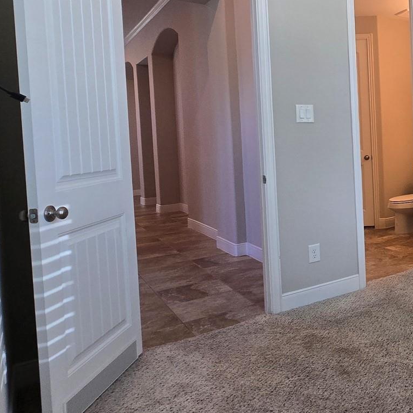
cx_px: 477
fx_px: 418
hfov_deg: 40.0
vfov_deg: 51.7
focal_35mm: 31
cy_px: 145
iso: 125
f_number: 2.2
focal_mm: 2.2
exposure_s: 1/60
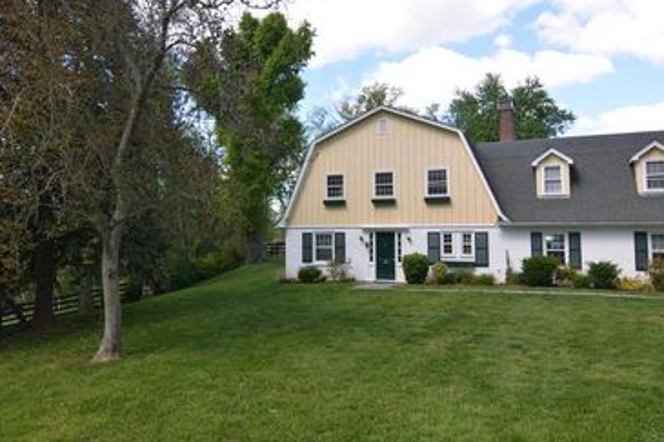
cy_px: 183
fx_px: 492
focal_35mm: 27
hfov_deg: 68.0
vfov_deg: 48.2
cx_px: 315
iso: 100
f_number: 6.3
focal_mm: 13
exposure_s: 1/200
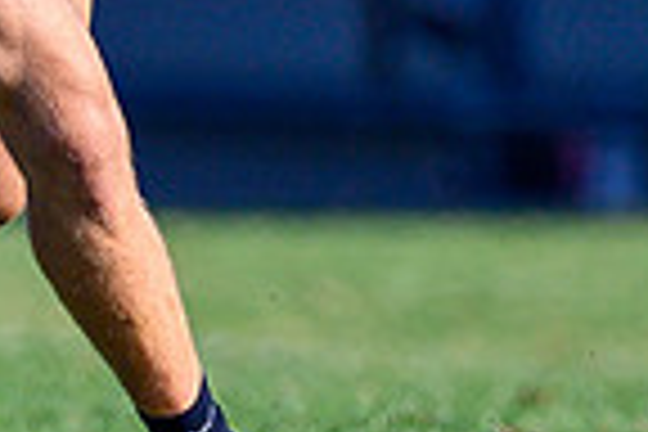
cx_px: 157
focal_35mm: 3922
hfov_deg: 0.5
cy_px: -453
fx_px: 70590
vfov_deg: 0.4
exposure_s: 1/2500
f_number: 4
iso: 400
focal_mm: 500
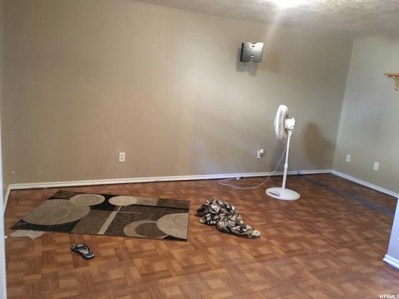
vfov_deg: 48.2
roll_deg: -4.4
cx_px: 200
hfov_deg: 61.7
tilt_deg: -12.1
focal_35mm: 29
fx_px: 334
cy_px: 150
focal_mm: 4.15
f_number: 2.2
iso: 400
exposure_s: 1/15
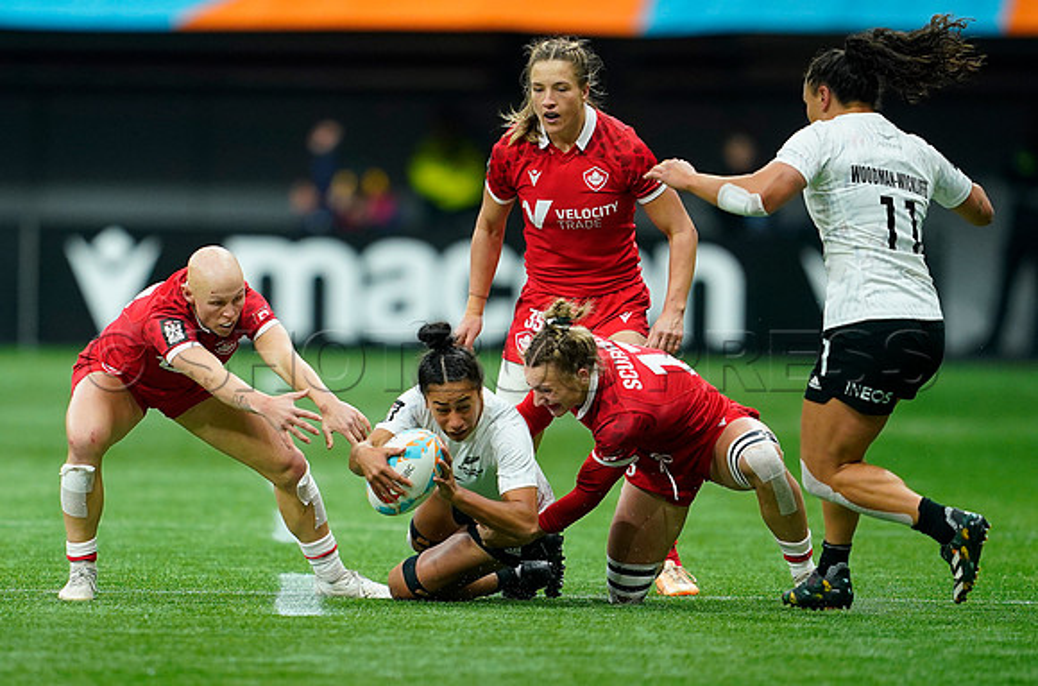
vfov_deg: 3.4
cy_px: 343
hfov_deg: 5.2
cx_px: 519
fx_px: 11499
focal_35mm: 400
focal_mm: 400
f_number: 2.8
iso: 2000
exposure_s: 1/1600
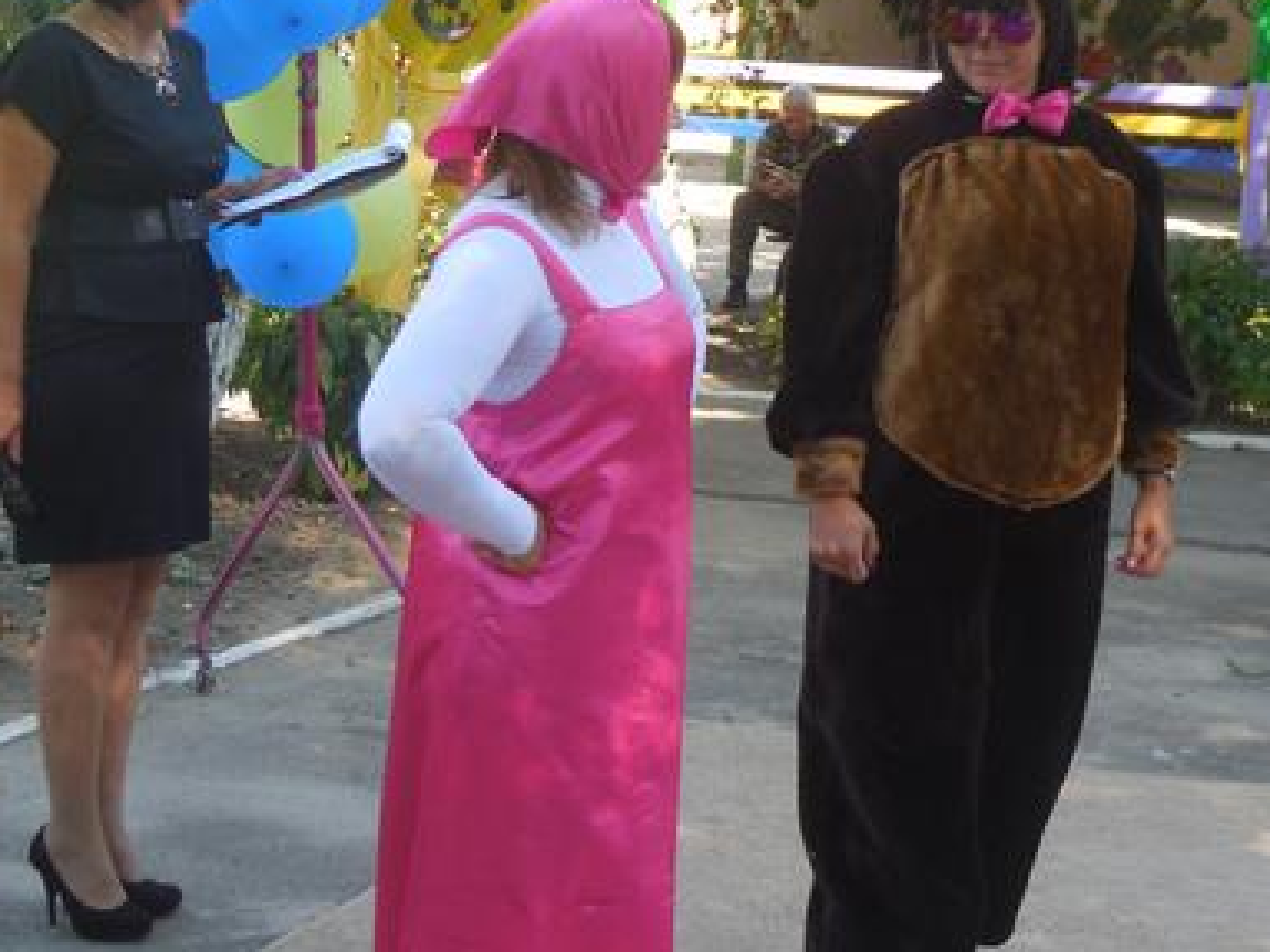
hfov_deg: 23.5
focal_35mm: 83
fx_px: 3044
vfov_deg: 17.8
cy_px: 378
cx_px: 779
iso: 125
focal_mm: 9.4
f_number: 4
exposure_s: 1/100
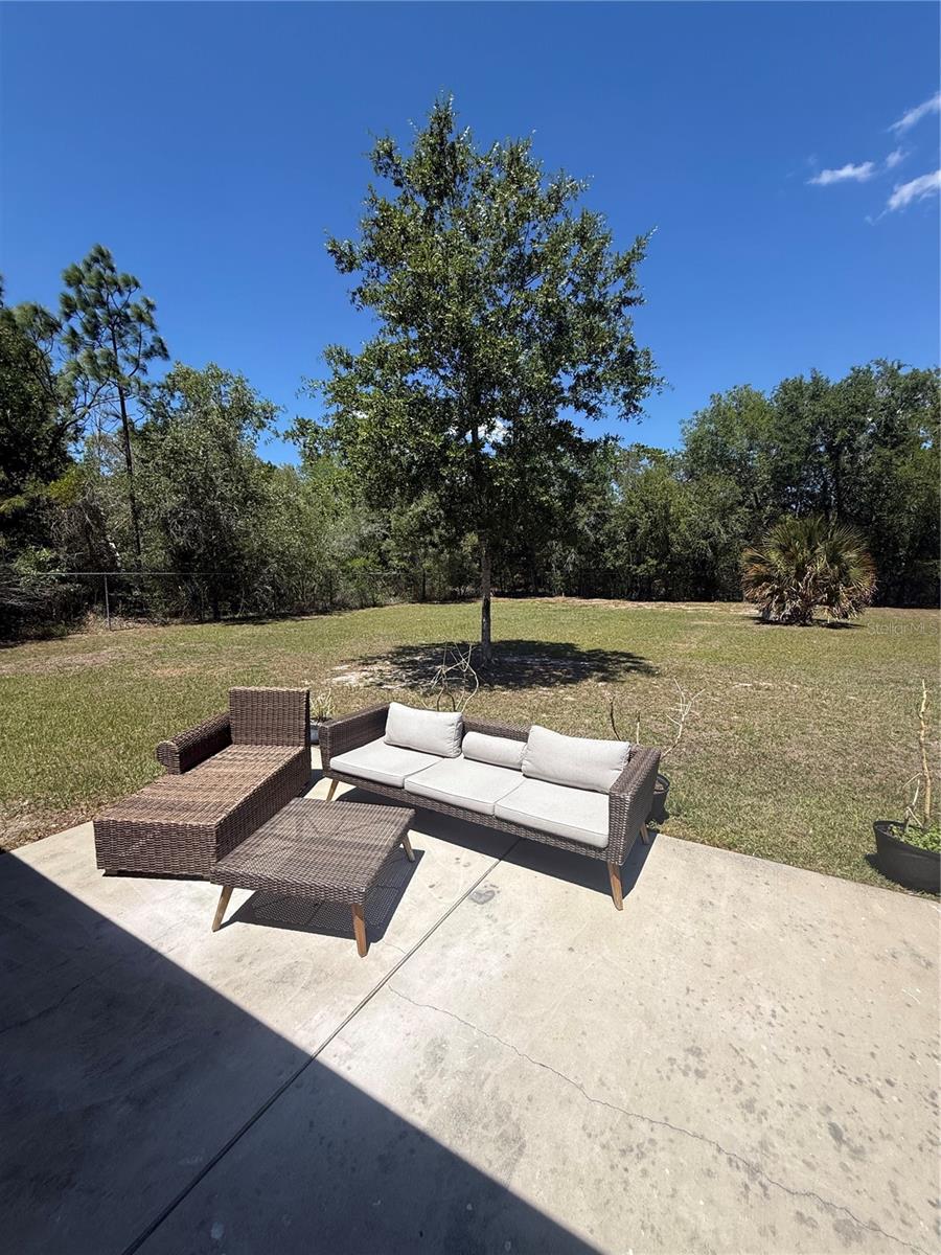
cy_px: 628
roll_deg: +0.3
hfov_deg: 85.7
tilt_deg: -5.6
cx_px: 470
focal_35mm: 14
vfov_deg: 102.1
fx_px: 507
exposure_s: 1/2410
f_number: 2.2
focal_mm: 2.22
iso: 50
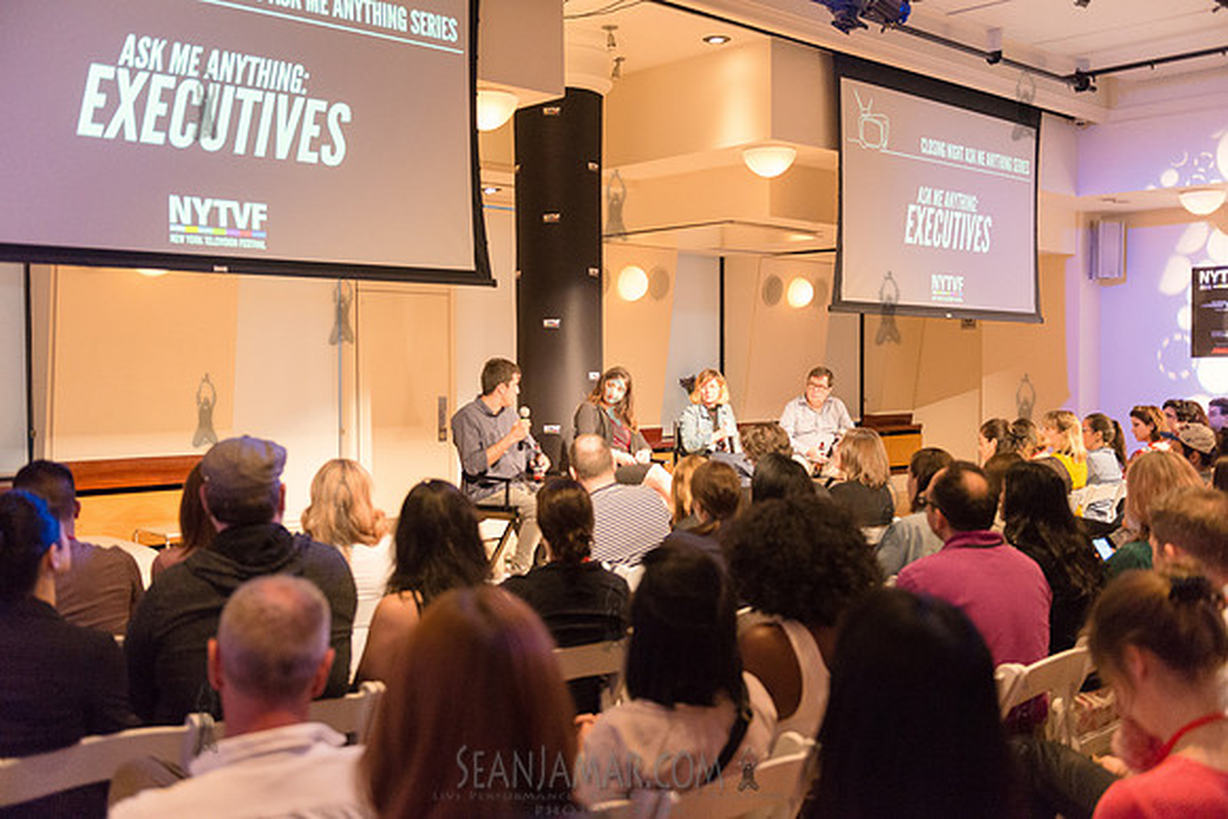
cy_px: 410
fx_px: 1194
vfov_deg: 37.9
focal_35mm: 35
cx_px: 614
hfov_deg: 54.4
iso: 4000
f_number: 2.8
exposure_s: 1/200
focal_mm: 35
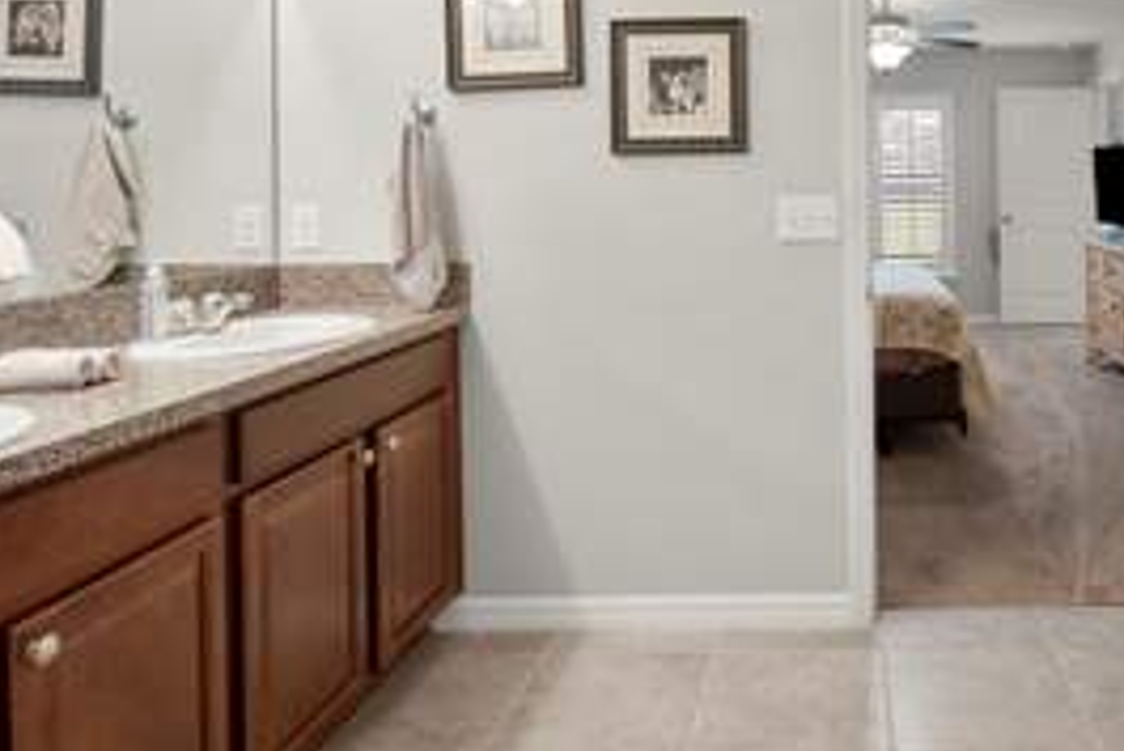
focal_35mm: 30
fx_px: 934
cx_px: 831
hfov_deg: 59.1
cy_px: 178
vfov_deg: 42.3
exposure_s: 1/20
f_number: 9
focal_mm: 16.5
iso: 2000
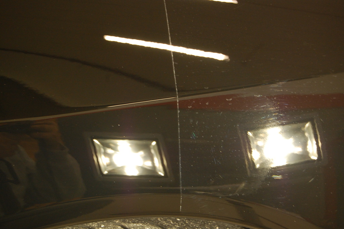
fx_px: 687
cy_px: 114
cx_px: 172
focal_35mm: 72
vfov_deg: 18.9
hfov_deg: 28.1
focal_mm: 48
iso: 800
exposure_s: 1/13
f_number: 5.6
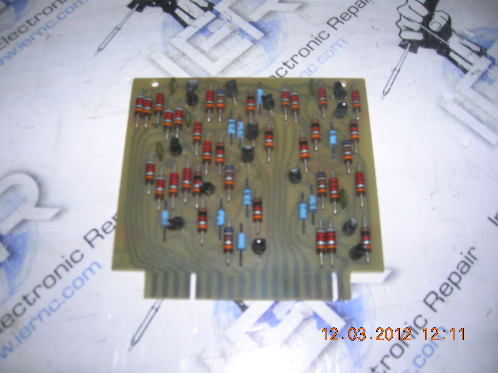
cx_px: 249
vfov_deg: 41.7
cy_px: 186
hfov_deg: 54.0
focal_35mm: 34
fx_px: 489
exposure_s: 1/60.1
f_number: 2.9
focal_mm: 5.7
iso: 50
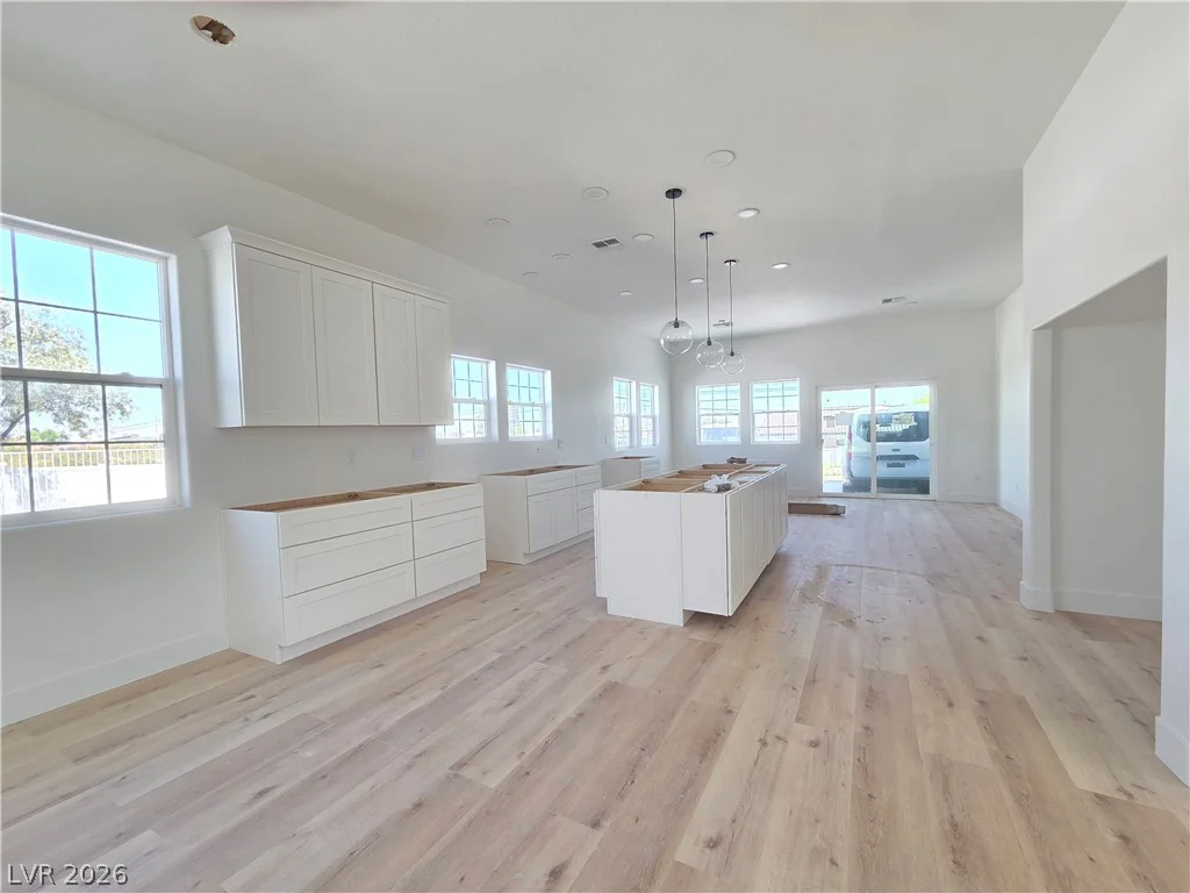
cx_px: 595
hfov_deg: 106.2
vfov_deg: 89.9
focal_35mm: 13
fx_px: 447
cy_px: 446
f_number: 2.2
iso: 80
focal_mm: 2.2
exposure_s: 1/120
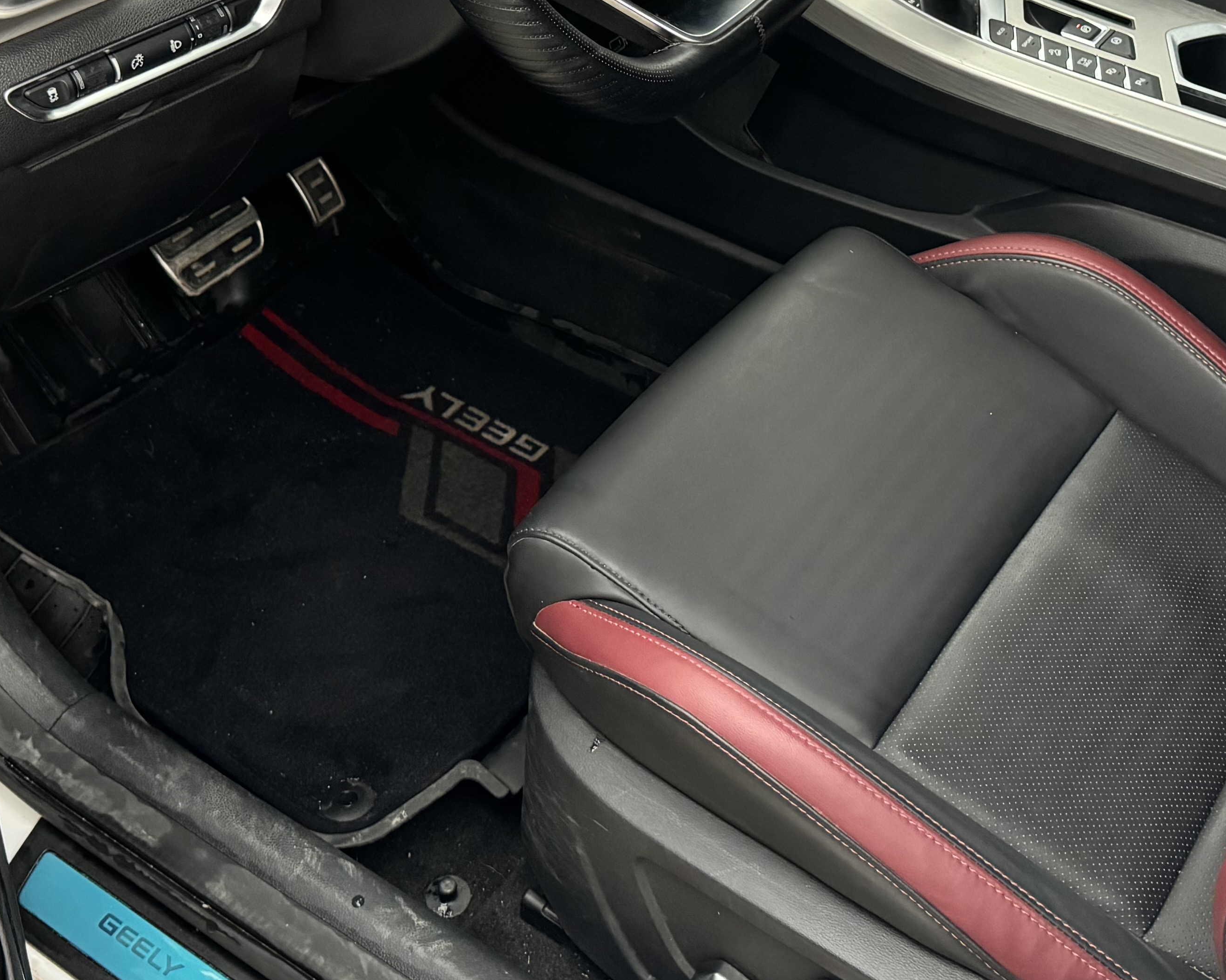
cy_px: 177
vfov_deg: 28.9
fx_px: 1850
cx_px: 702
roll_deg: -2.9
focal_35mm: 51
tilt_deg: -34.8
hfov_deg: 36.6
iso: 640
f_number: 1.78
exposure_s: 1/60
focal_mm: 6.76
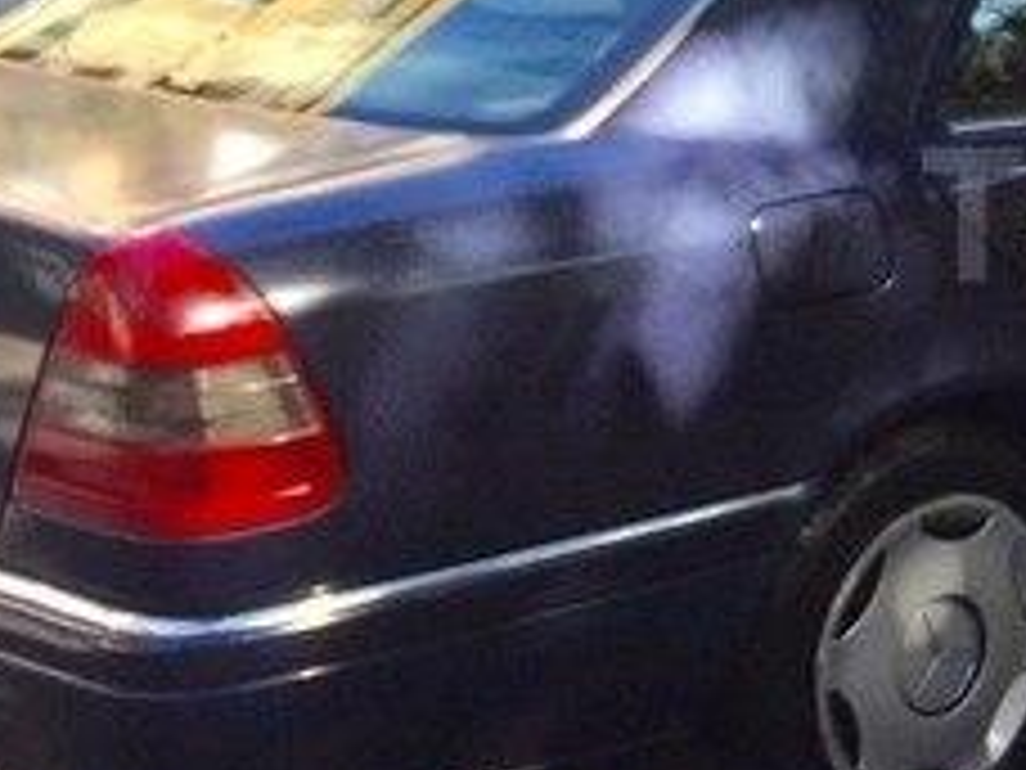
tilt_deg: -11.6
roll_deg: -0.7
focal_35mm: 84
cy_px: 214
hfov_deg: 20.9
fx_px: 2490
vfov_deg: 17.5
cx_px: 1382
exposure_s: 1/276
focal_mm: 4.15
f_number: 2.2
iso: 32
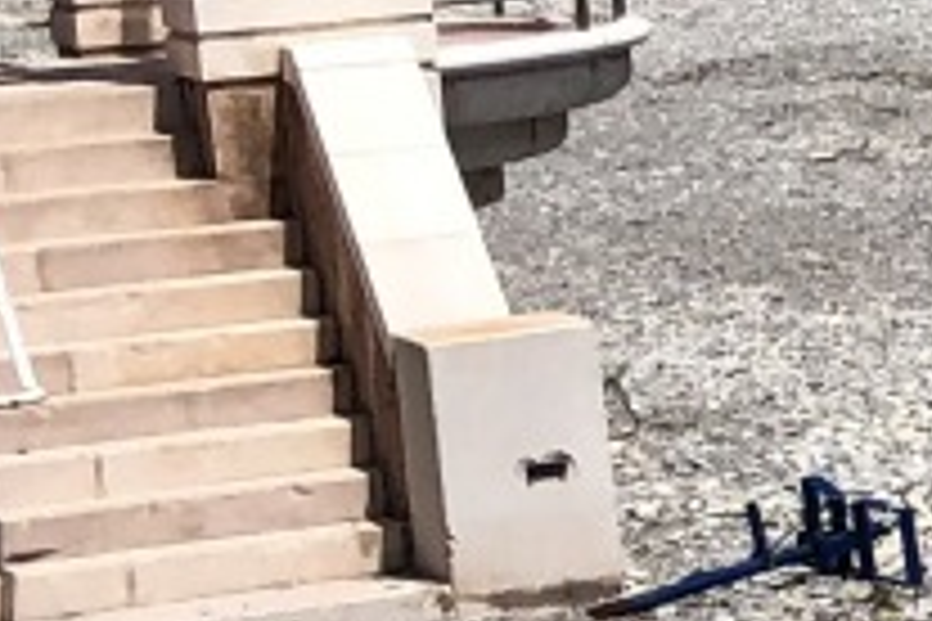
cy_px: 99
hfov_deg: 7.6
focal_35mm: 225
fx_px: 5825
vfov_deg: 6.1
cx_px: 3152
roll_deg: +2.1
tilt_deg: -3.5
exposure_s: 1/4367
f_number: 1.8
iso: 25
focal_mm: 3.99
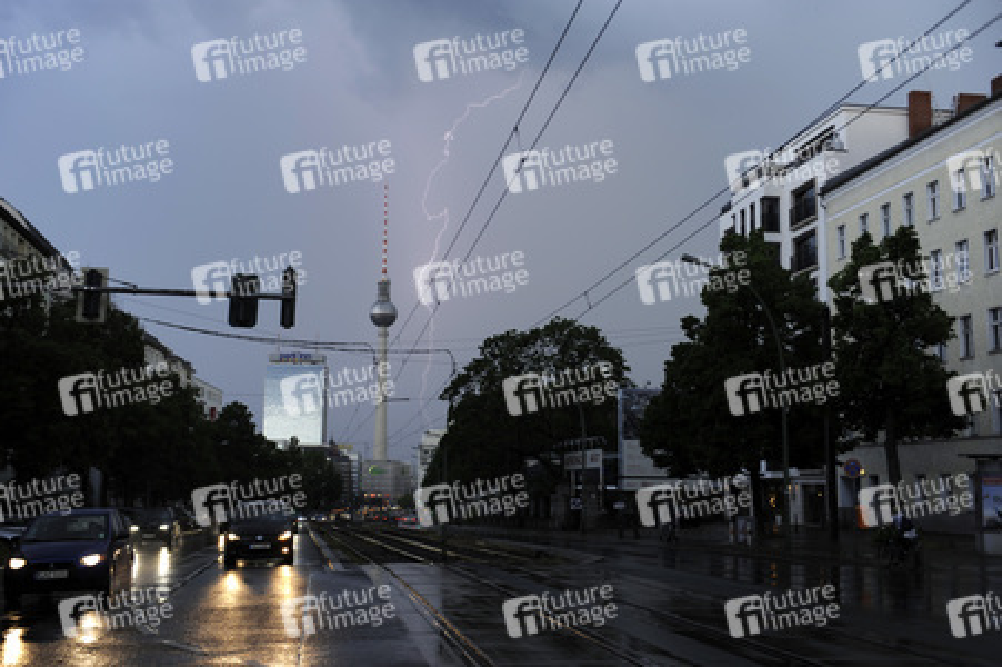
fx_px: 1112
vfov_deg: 33.4
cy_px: 334
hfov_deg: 48.5
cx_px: 501
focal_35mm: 40
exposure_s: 1/100
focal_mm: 40
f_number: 3.2
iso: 200
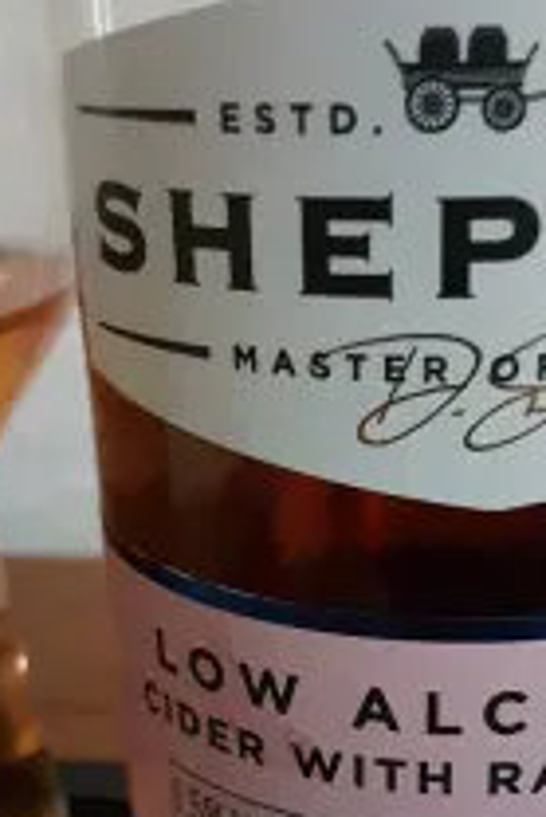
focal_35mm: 52
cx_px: 350
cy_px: 558
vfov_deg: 37.7
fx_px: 1181
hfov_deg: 25.9
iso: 400
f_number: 1.7
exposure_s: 1/10
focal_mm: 4.2
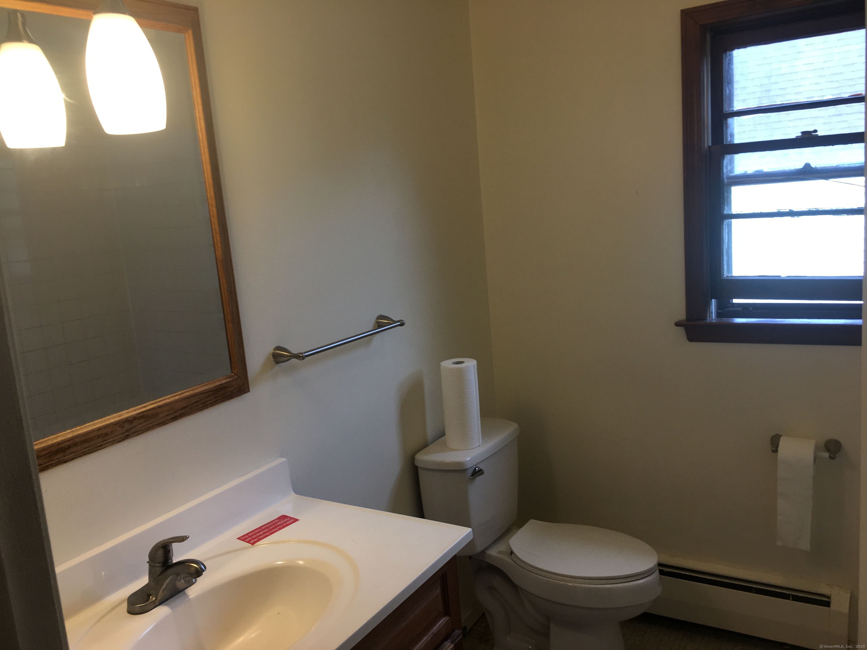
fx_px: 726
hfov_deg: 61.7
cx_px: 434
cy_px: 325
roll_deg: +4.1
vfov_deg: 48.2
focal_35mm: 29
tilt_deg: -7.3
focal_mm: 4.15
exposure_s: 1/60
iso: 32
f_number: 2.2
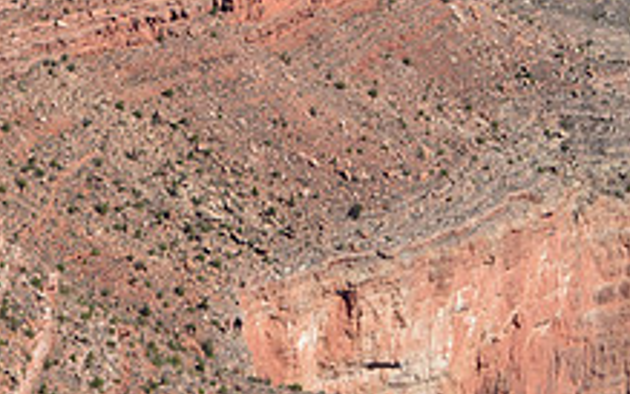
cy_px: -105
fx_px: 4877
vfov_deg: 4.6
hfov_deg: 7.4
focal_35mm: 284
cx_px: 362
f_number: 8
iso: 100
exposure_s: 1/125
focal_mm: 70
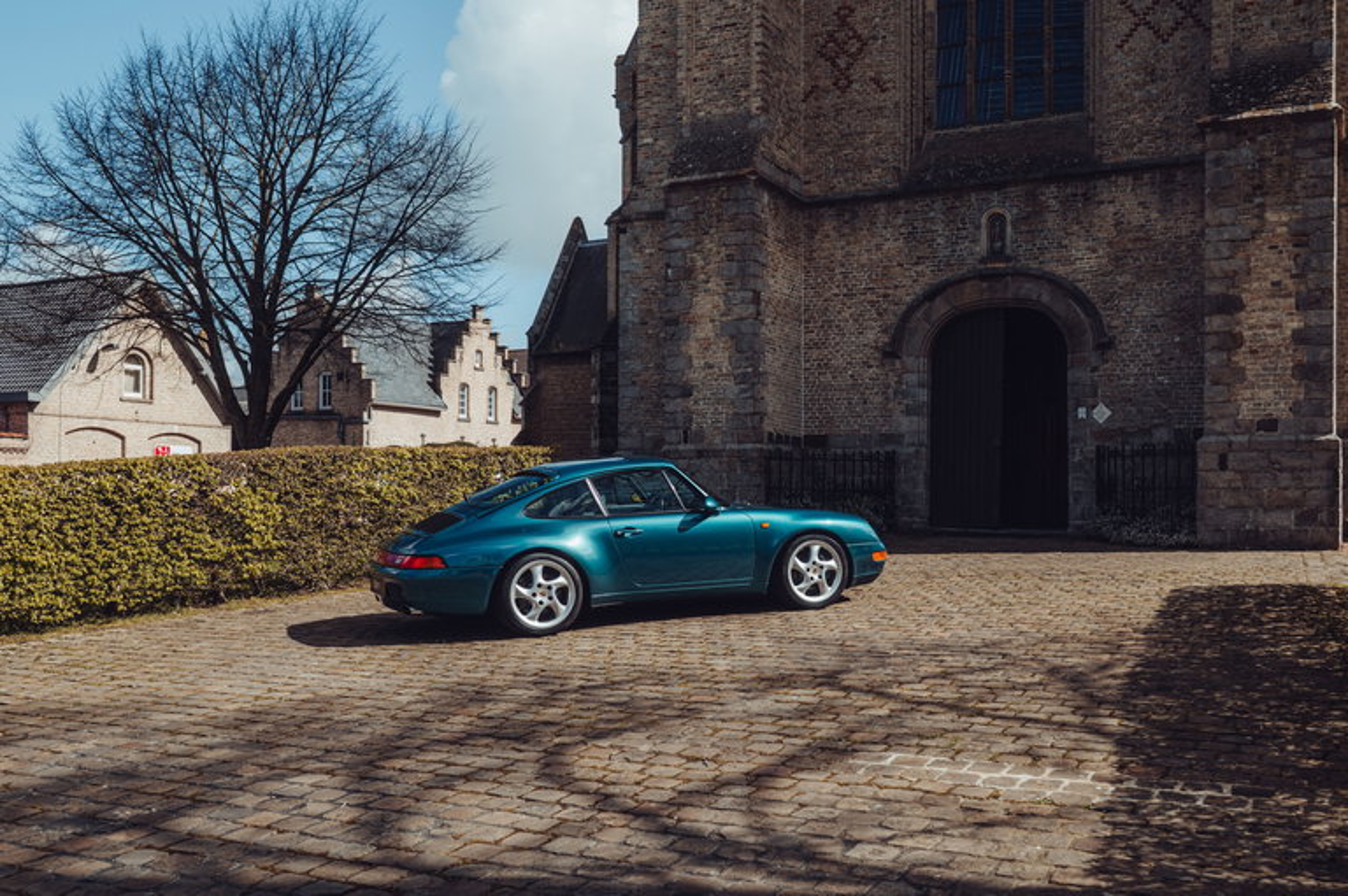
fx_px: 1310
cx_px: 674
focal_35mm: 35
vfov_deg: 37.8
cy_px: 448
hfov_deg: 54.5
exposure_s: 1/160
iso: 125
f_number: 7.1
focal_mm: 35
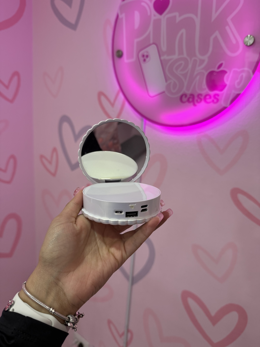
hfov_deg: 56.8
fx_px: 240
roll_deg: -4.8
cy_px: 174
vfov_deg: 71.6
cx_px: 130
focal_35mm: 24
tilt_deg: -14.3
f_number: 1.78
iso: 200
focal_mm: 6.76
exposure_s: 1/120
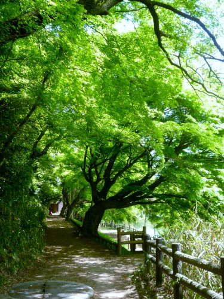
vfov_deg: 49.0
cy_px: 150
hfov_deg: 37.7
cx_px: 112
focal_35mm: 38
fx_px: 328
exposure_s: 1/125
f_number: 3
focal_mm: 6.8
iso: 100
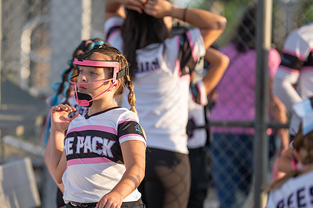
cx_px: 97
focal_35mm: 287
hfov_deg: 7.2
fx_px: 2495
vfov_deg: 4.8
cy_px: 130
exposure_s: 1/1250
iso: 200
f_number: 2.8
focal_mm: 200
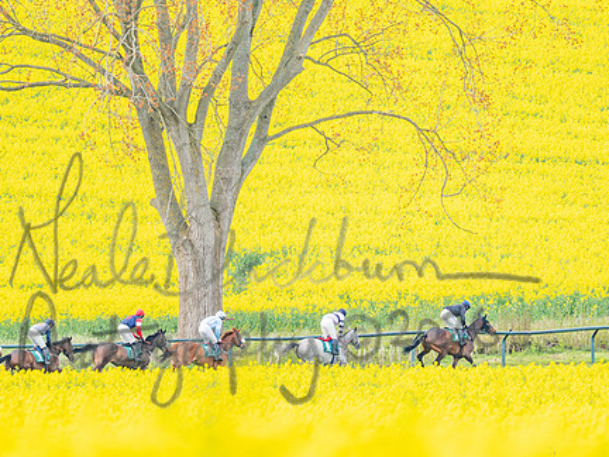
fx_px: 14549
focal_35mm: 827
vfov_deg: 1.8
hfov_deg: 2.4
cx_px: 293
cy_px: 188
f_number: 4.5
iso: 400
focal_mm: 400
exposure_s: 1/1000
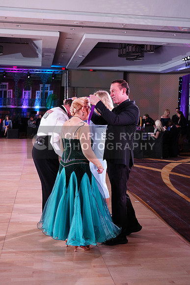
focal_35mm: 43
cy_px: 142
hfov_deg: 31.2
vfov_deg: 45.4
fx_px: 340
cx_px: 95
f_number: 4.5
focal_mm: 43
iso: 1250
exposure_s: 1/160
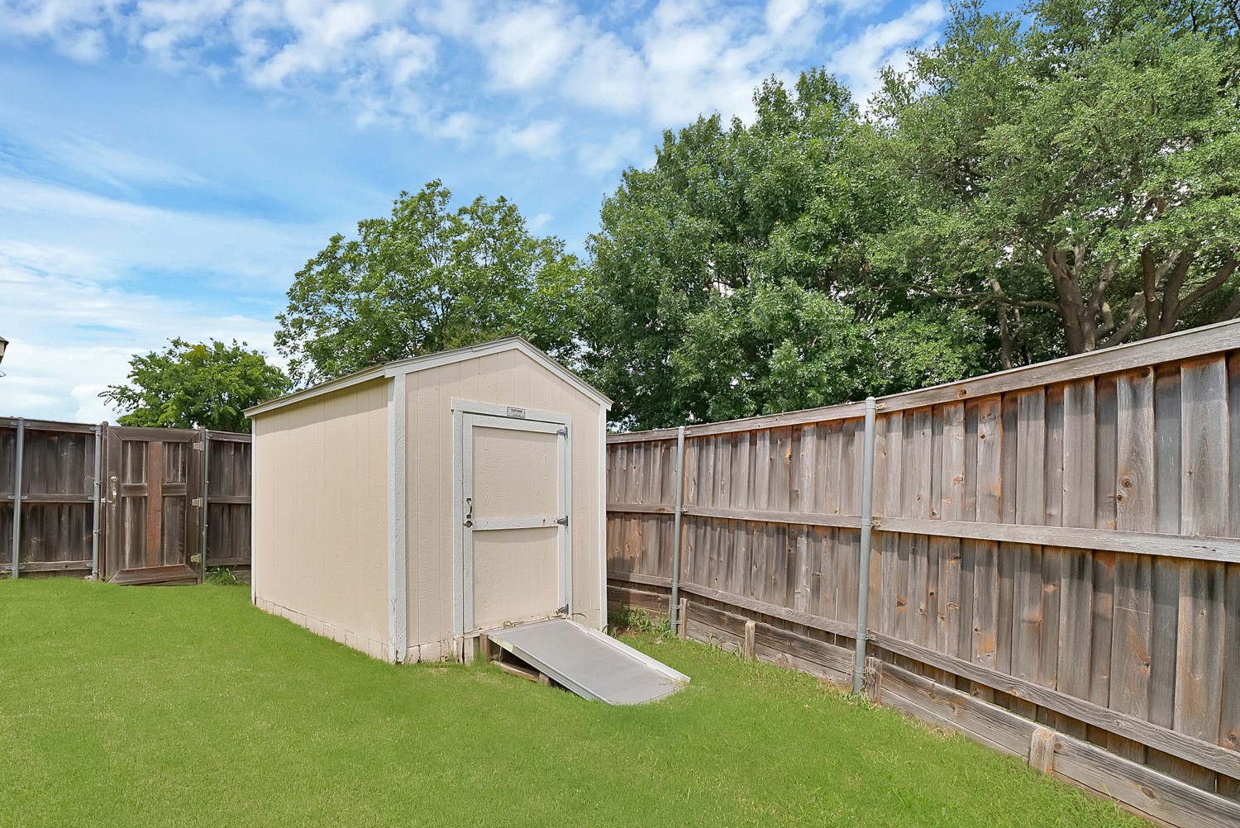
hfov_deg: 95.4
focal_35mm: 16
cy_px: 490
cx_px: 497
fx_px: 551
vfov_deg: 73.2
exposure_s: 1/320
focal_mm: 12
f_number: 9
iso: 640
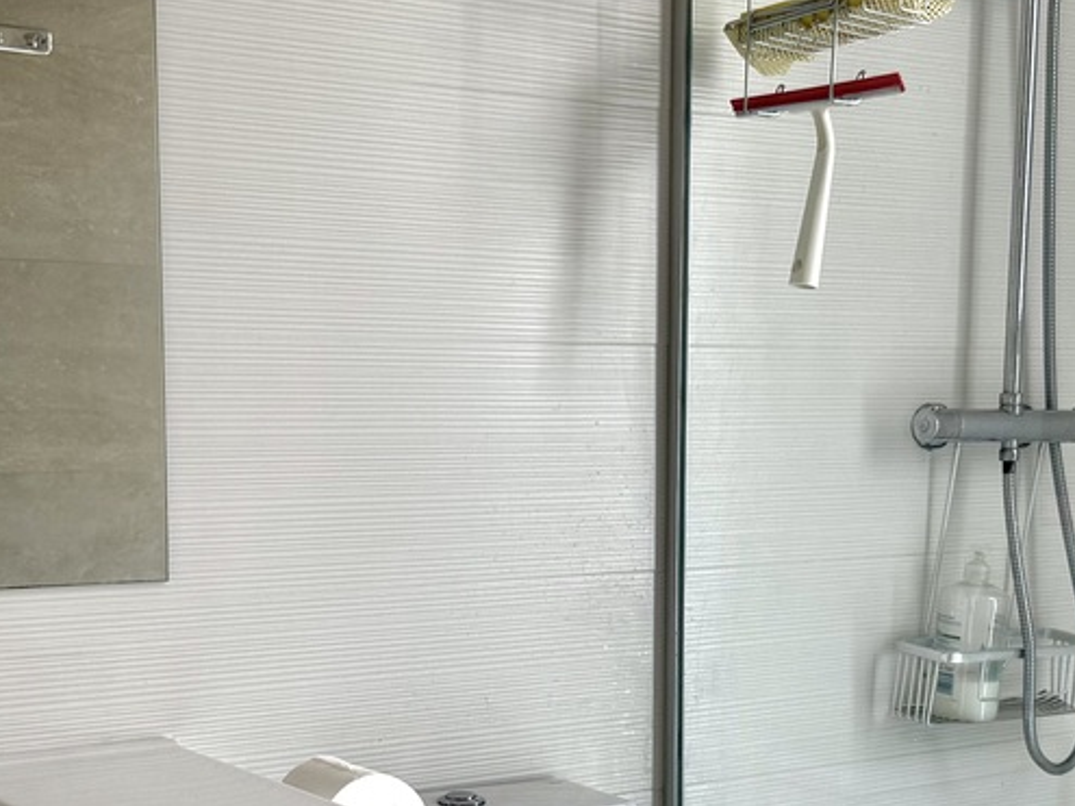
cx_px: 569
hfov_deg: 30.7
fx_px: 1956
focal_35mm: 63
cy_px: 653
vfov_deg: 22.9
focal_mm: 6.76
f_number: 1.78
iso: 80
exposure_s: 1/121
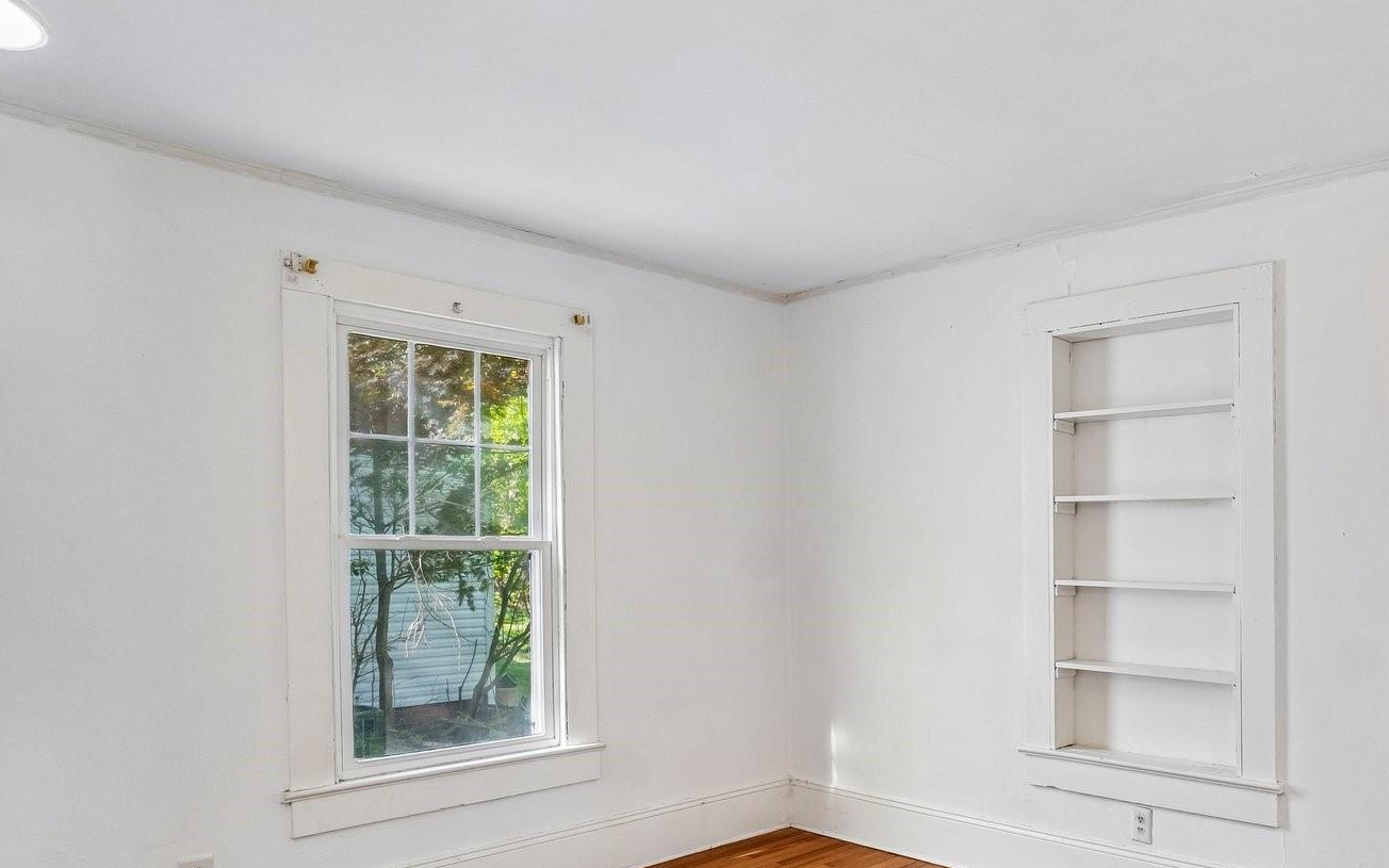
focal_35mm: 24
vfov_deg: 50.2
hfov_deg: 69.1
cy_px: 576
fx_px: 909
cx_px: 1068
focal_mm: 10
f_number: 8
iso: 400
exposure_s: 1/13
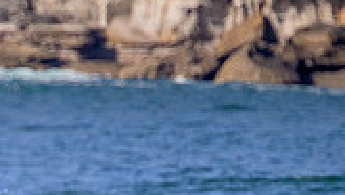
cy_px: 343
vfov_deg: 0.4
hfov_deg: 0.7
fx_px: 27046
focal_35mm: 2955
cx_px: -107
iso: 1800
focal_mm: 800
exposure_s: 1/2000
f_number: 11
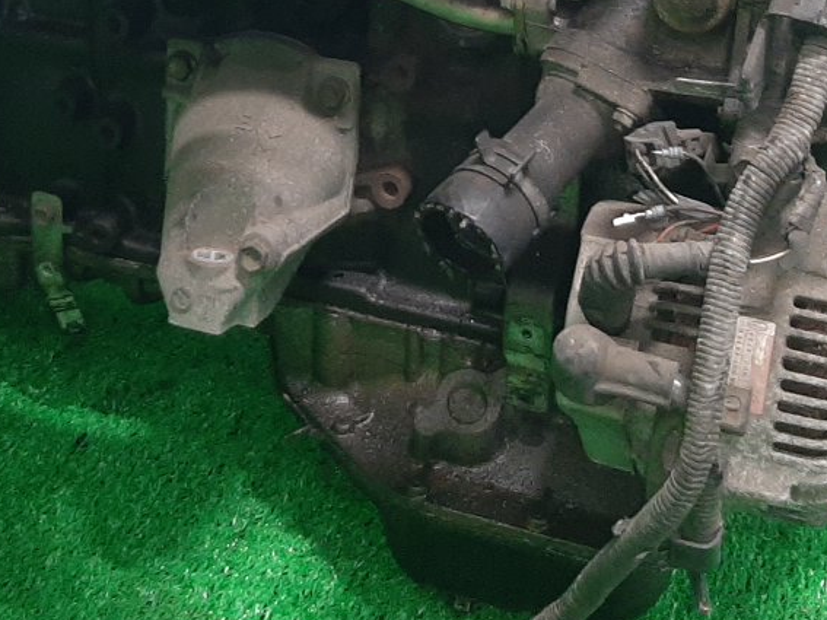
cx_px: 261
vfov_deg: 21.1
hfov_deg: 29.2
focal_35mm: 66
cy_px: -67
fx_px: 1576
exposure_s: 1/50
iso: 239
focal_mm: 3.93
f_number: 1.7
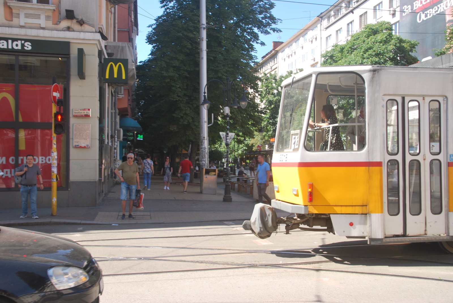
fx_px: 472
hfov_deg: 51.2
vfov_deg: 35.6
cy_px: 152
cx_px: 226
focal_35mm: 38
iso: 100
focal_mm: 25
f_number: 6.3
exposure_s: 1/160
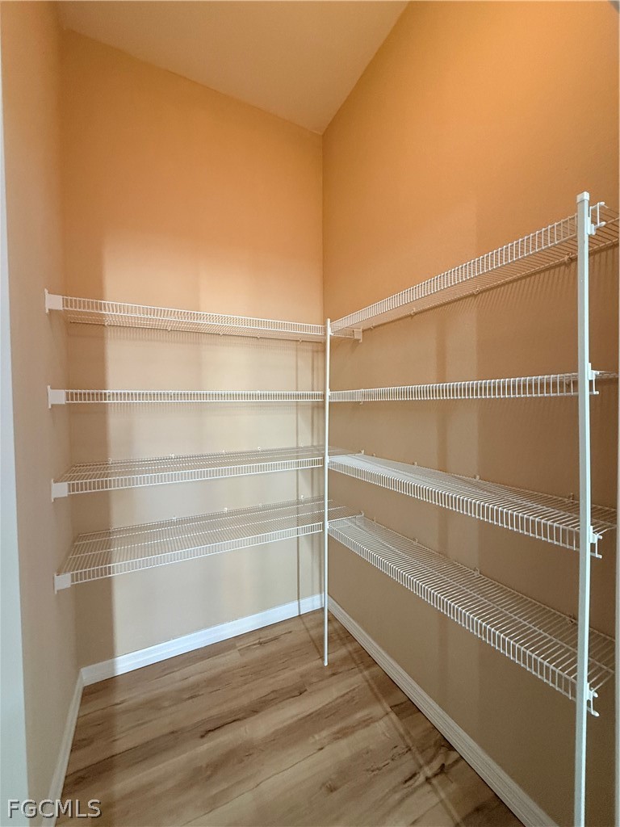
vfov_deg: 102.1
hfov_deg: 85.7
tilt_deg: -1.2
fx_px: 334
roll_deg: +0.5
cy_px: 414
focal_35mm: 14
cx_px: 310
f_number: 2.2
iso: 400
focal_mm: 2.22
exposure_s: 1/60
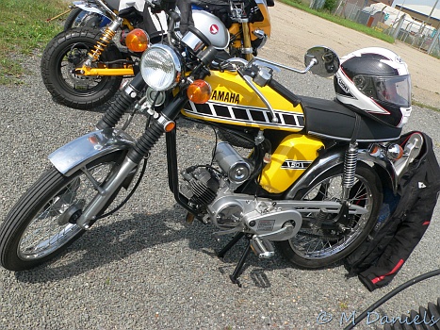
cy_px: 165
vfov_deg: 39.6
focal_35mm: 36
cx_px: 220
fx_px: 457
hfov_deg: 51.4
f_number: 4
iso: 80
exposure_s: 1/500
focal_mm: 6
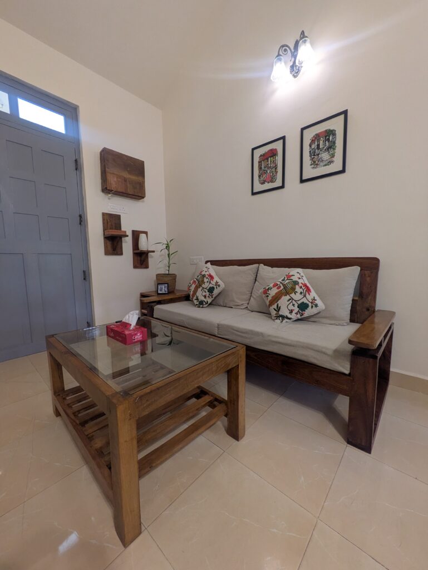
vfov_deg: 102.0
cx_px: 214
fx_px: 231
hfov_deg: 85.7
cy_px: 285
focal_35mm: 14
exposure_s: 1/25
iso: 107
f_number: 2.2
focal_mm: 1.83
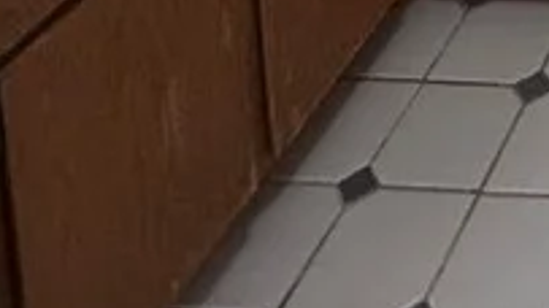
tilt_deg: -6.3
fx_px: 1120
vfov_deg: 9.9
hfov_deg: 20.6
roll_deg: -0.3
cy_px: -713
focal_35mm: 77
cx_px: 949
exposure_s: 1/120
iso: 250
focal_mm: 2.22
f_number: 2.2
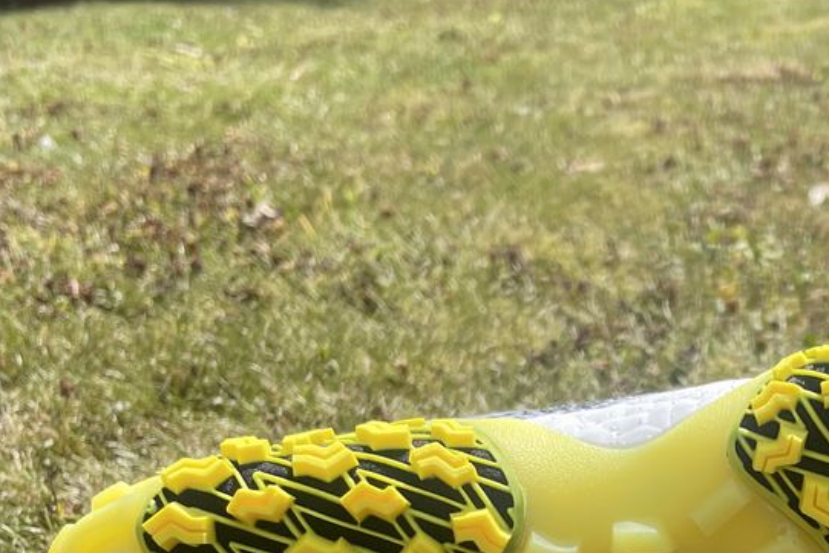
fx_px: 1474
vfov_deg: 19.9
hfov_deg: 29.8
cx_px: 780
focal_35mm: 64
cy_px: 668
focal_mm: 4.2
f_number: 1.6
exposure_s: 1/1715
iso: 32
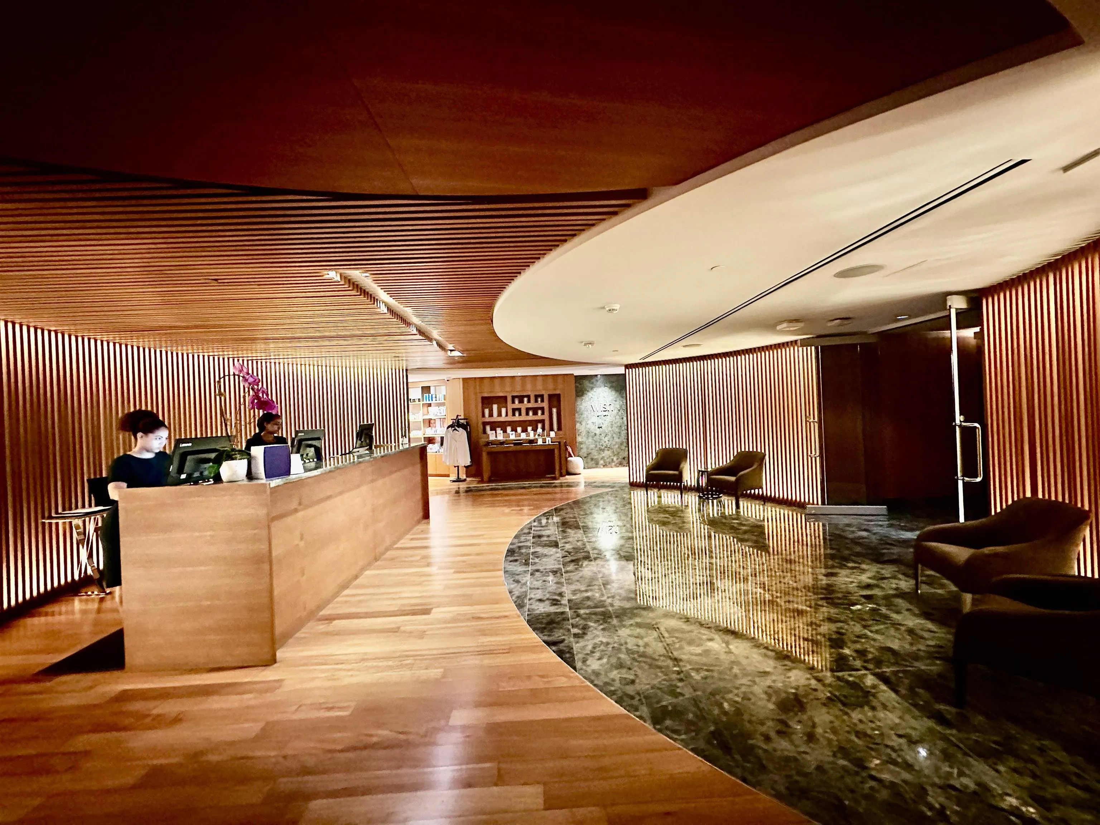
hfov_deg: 102.1
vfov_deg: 85.7
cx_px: 550
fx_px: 445
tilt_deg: +0.0
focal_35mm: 14
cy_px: 412
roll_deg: +2.1
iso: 800
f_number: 2.2
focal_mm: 2.22
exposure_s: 1/40
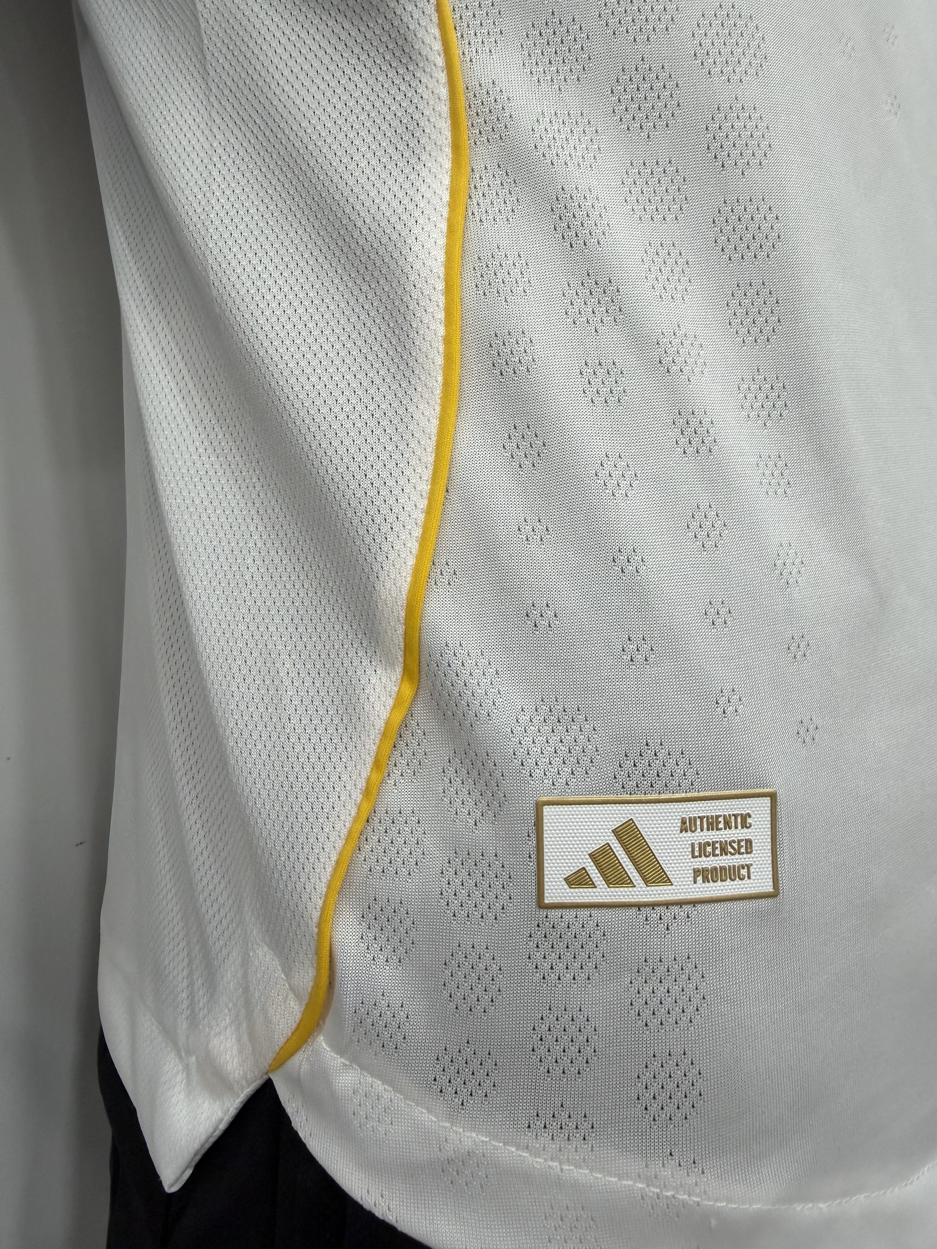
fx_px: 866
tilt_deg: -3.5
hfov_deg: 56.8
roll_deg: -0.7
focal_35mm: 24
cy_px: 624
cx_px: 468
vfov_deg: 71.6
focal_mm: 2.22
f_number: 2.2
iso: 160
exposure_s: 1/100
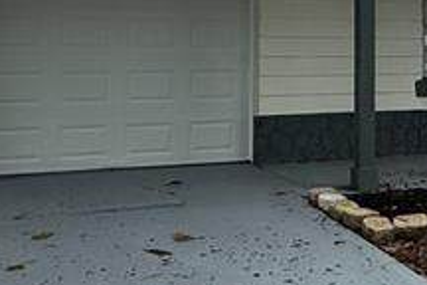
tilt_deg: +4.8
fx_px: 818
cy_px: -2
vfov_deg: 19.2
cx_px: 395
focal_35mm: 69
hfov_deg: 28.0
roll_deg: +0.3
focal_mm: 2.22
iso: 50
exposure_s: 1/2410
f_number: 2.2
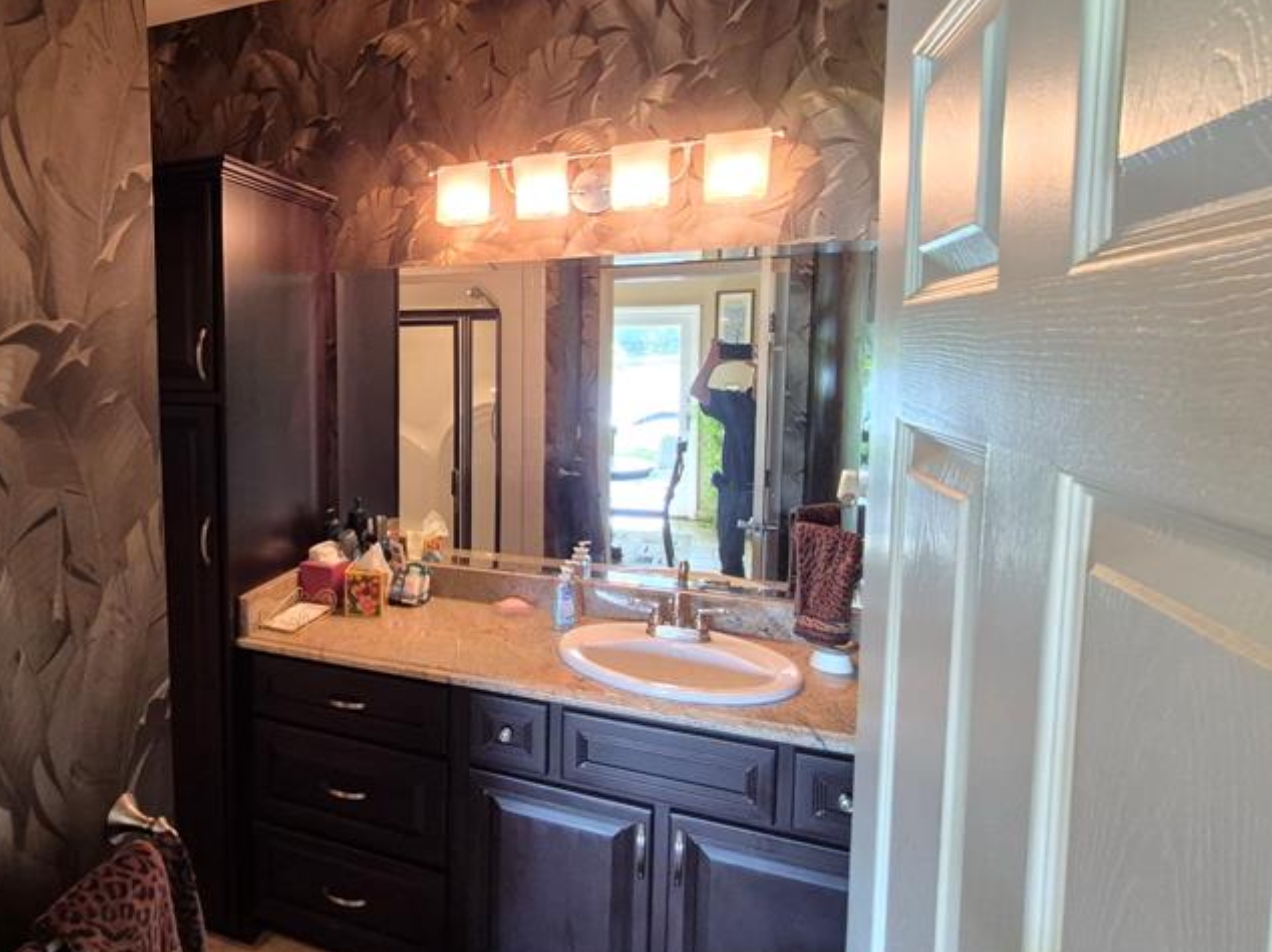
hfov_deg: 73.7
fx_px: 771
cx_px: 325
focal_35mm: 21
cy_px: 433
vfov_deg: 63.3
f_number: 2.2
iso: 400
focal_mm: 1.74
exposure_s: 1/60
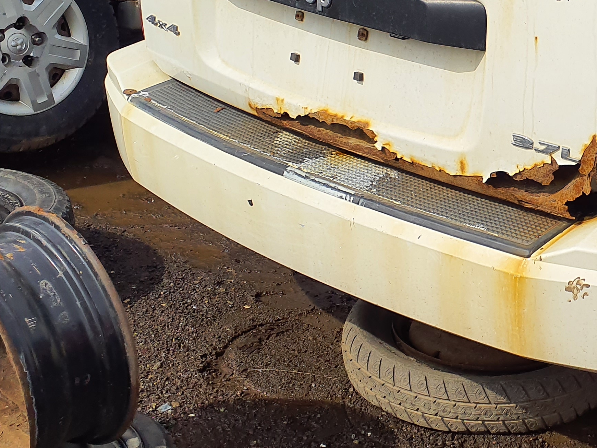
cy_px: 94
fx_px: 1104
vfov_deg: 22.6
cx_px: 587
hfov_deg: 28.5
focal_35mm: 64
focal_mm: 3.58
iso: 40
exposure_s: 1/2544
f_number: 1.9
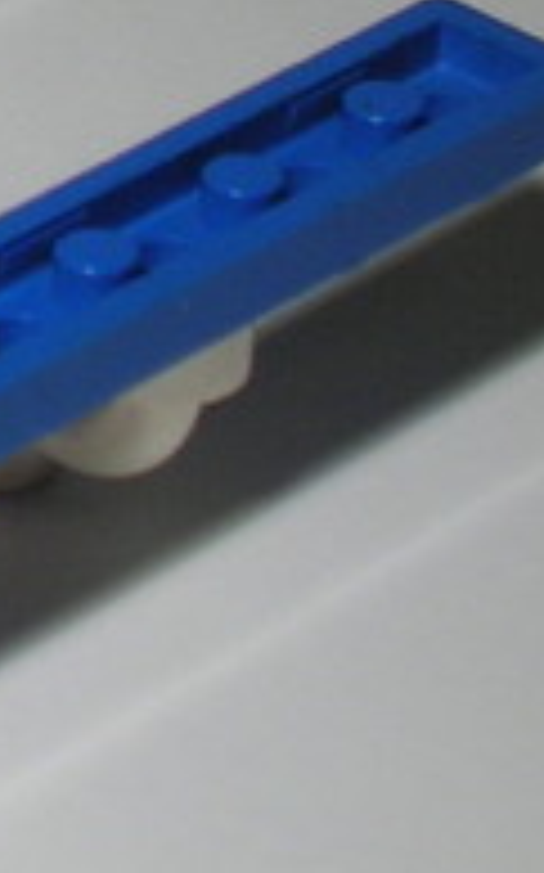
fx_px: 6295
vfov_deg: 7.7
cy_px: -515
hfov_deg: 4.8
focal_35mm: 265
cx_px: -773
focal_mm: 9
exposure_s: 1/33.5
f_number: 3.4
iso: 50
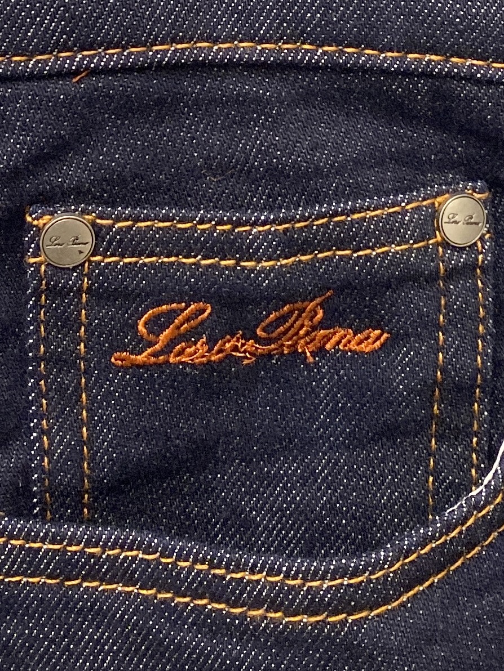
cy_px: 336
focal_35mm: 26
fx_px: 505
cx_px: 252
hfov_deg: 53.1
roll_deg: +0.4
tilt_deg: -7.3
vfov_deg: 67.3
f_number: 1.8
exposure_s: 1/108
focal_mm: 4.25
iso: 125
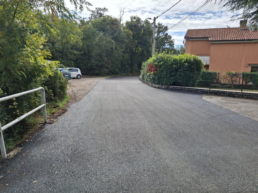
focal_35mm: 25
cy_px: 96
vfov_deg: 54.9
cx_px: 129
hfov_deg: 69.4
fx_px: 186
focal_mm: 4.69
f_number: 1.8
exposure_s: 1/1938
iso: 32
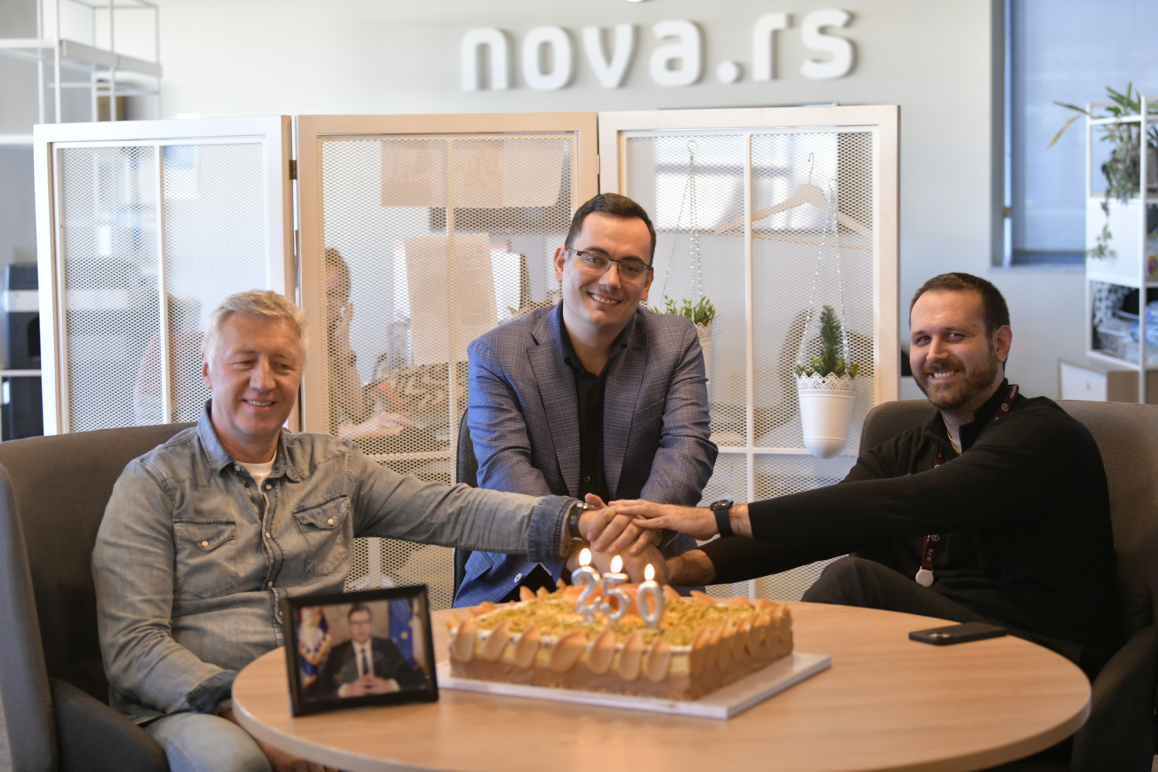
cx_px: 579
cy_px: 386
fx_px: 2251
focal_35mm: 70
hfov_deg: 28.8
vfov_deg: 19.5
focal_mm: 70
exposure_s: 1/200
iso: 2500
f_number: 3.5
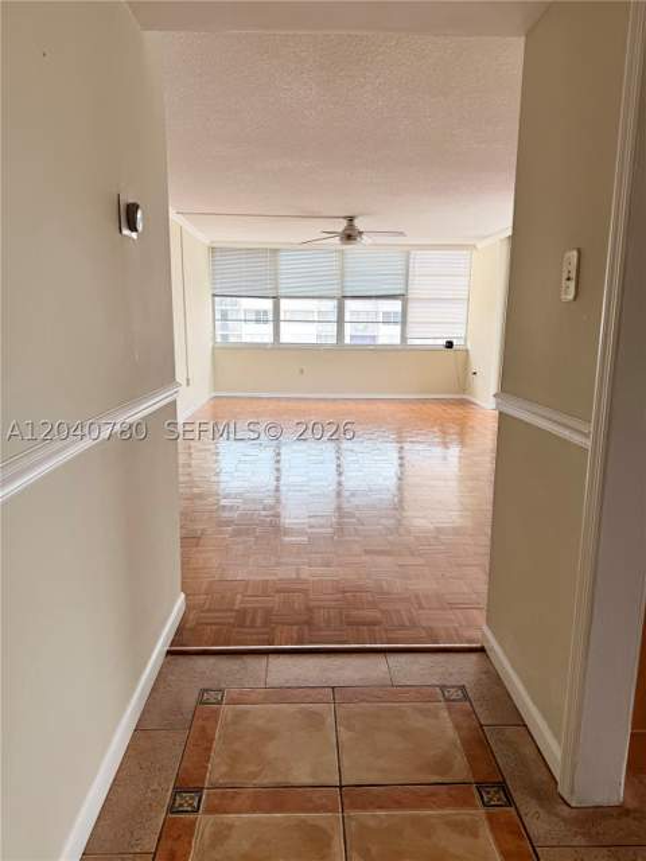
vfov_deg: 71.6
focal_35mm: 24
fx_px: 597
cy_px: 430
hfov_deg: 56.8
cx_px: 323
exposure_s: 1/279
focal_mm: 6.76
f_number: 1.78
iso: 80
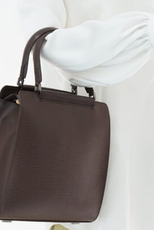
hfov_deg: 10.8
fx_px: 814
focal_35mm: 127
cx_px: 117
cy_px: 152
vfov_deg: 16.1
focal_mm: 50
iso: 640
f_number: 6.3
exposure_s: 1/10
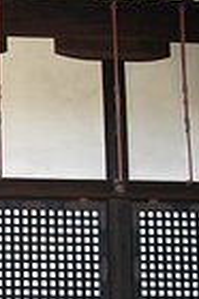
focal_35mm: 145
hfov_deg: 9.2
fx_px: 1205
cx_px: -88
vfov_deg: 14.1
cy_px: 235
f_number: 2.7
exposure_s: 1/160
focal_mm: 6.2
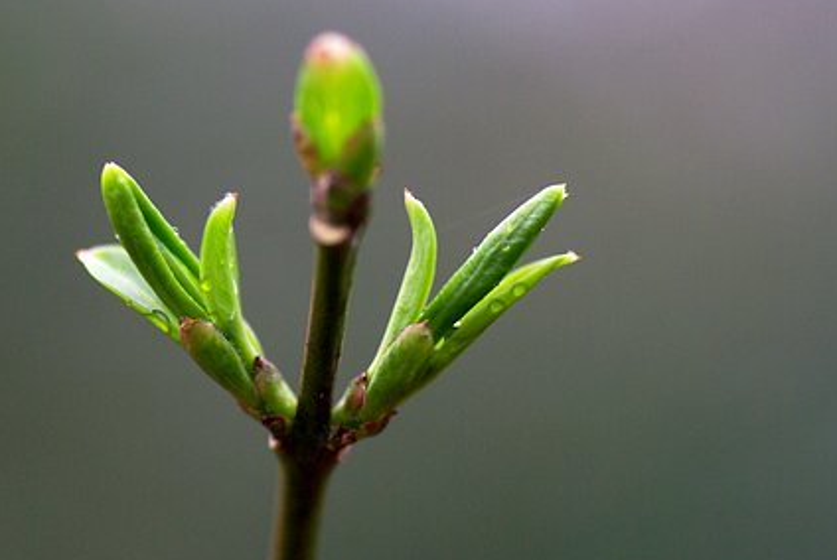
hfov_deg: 12.6
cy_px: 255
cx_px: 373
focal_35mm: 163
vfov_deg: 8.4
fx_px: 3795
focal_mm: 90
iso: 200
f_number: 2.8
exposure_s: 1/180
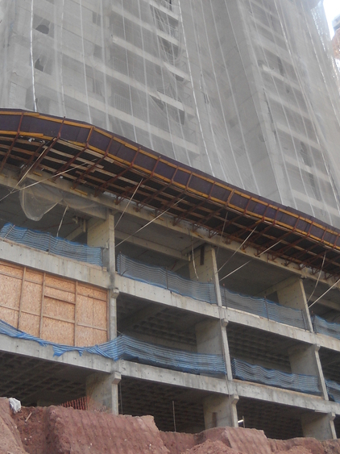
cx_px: 160
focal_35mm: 48
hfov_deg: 30.2
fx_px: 629
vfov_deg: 38.5
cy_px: 108
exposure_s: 1/160
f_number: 3.2
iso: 80
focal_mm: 4.9
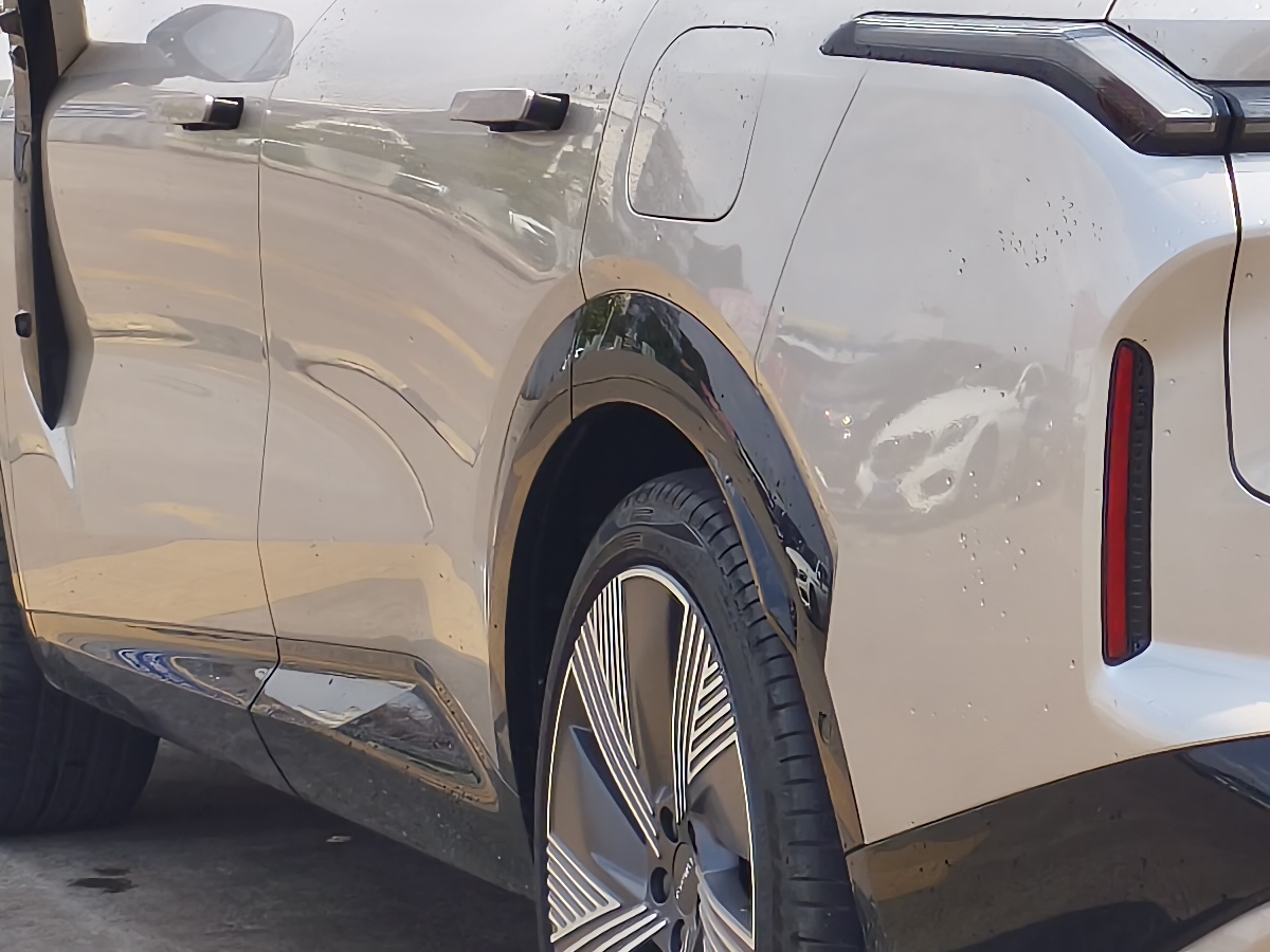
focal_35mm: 157
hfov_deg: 12.4
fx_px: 5760
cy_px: 95
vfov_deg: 9.4
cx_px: 1313
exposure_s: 1/2170
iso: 80
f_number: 1.6
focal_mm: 5.84
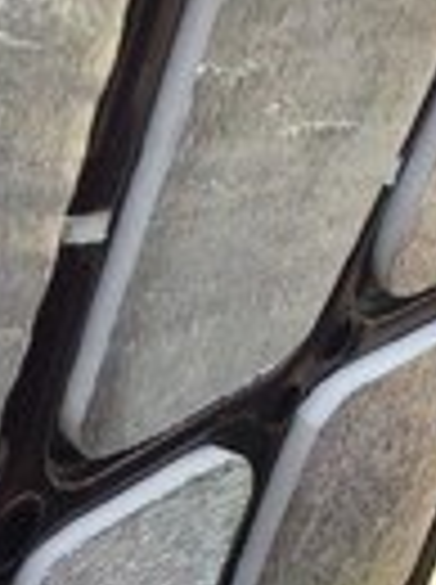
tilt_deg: -30.1
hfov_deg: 13.2
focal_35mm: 111
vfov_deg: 15.0
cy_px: 1102
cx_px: 405
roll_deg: +3.6
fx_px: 1870
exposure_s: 1/366
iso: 32
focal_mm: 4.15
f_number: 2.2
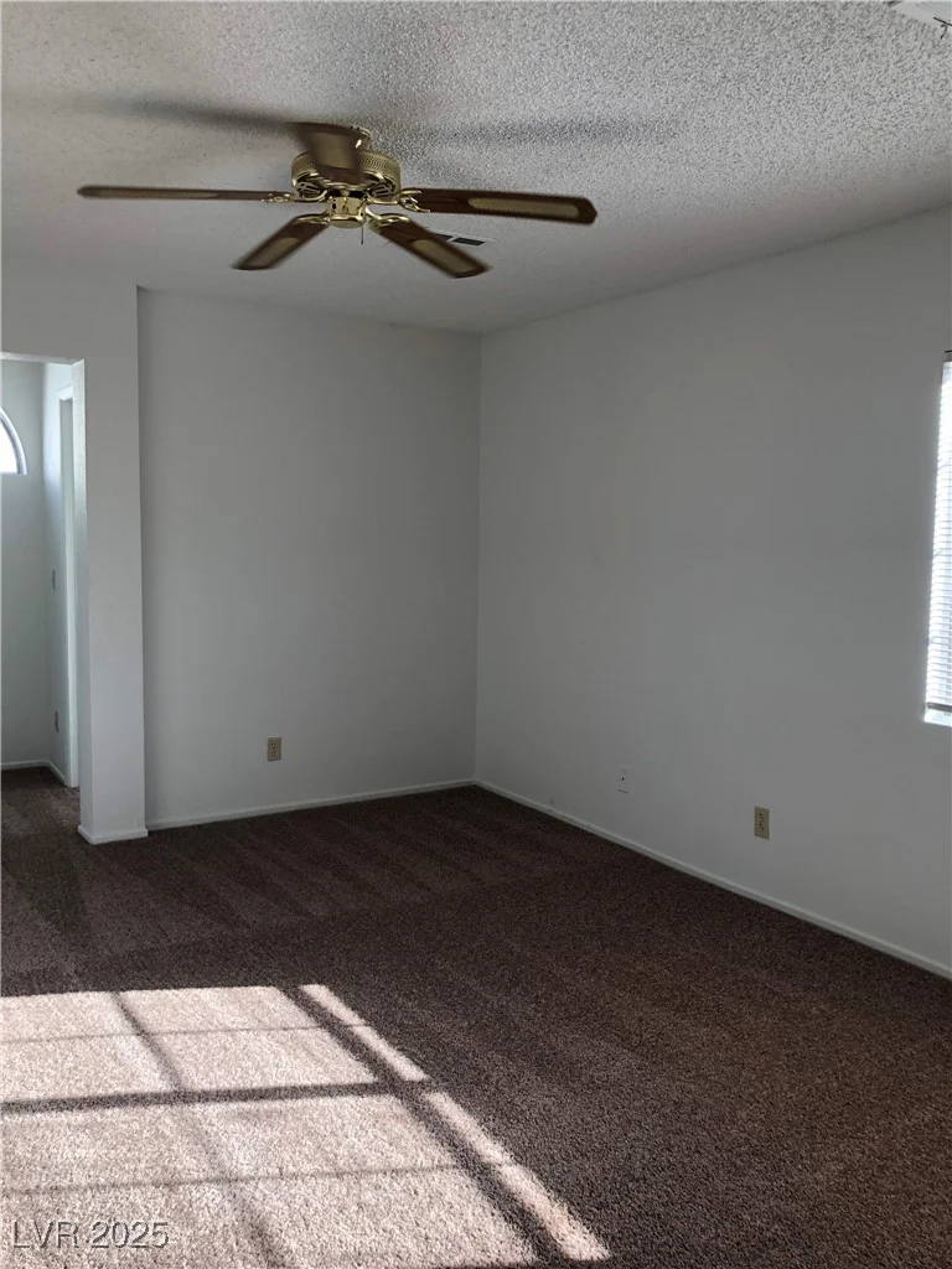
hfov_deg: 49.7
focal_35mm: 28
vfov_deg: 63.4
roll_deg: -0.4
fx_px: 1027
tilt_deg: -6.4
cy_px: 634
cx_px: 476
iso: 25
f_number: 1.8
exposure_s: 1/120
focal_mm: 3.99
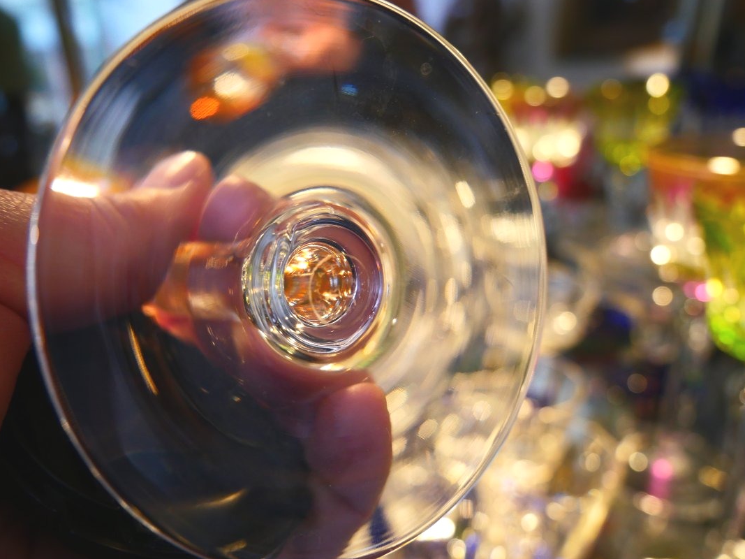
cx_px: 337
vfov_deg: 51.3
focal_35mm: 27
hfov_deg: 65.2
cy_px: 298
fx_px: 581
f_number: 3.5
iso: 500
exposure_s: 1/60
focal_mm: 12
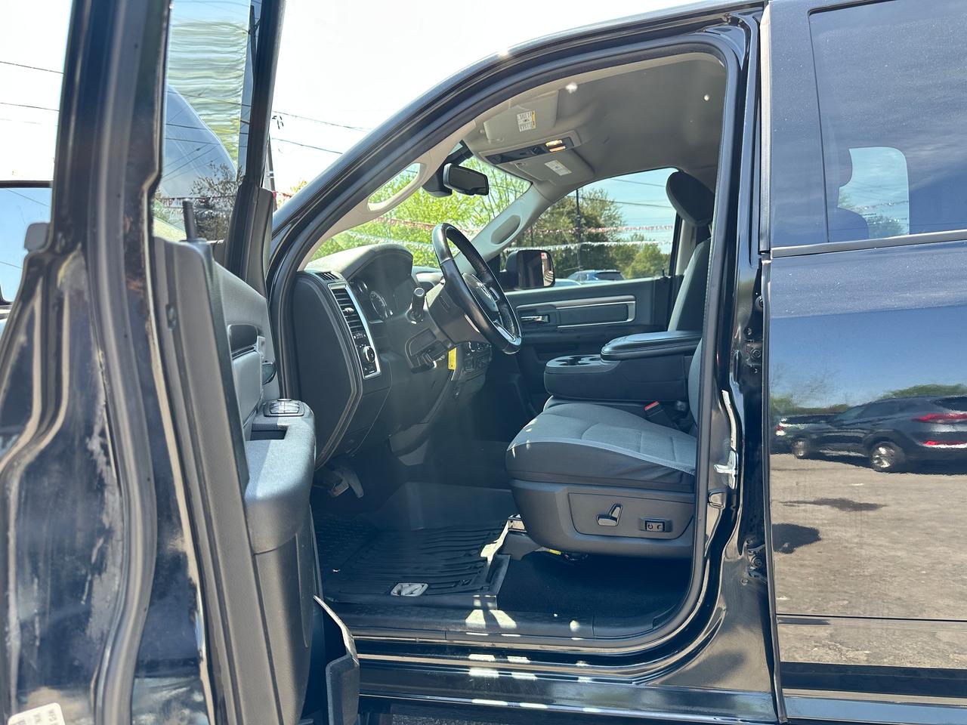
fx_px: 670
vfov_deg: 56.8
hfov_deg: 71.6
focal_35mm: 24
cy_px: 362
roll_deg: +2.7
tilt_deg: -4.2
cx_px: 484
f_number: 1.78
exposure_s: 1/355
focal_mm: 6.86
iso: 80
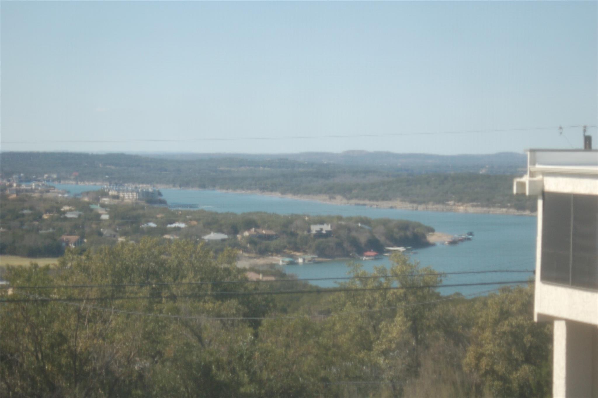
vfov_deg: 13.0
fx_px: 1742
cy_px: 199
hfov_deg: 19.5
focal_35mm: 105
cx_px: 299
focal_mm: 70
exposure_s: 1/400
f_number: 5.3
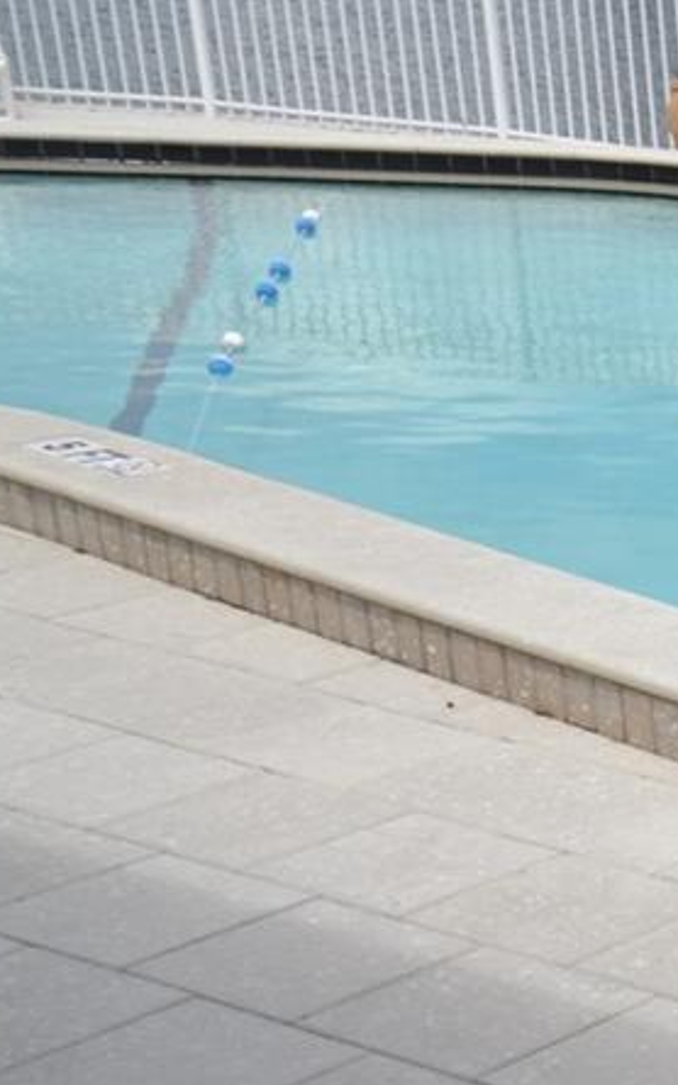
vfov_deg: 25.8
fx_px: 2277
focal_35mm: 77
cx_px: 1805
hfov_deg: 12.1
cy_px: 1022
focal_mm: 14
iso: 100
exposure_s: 1/250
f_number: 8
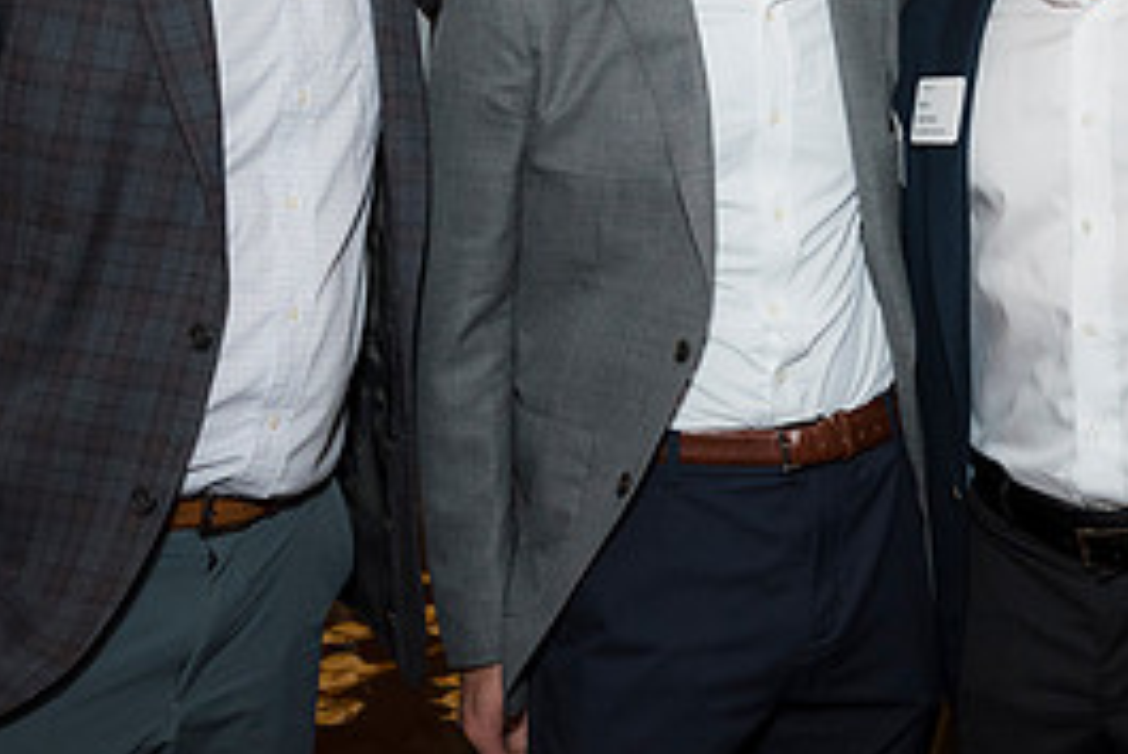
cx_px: 919
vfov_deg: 19.2
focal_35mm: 70
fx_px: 2194
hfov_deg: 28.2
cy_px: 96
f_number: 5.6
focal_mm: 32
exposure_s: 1/125
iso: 800
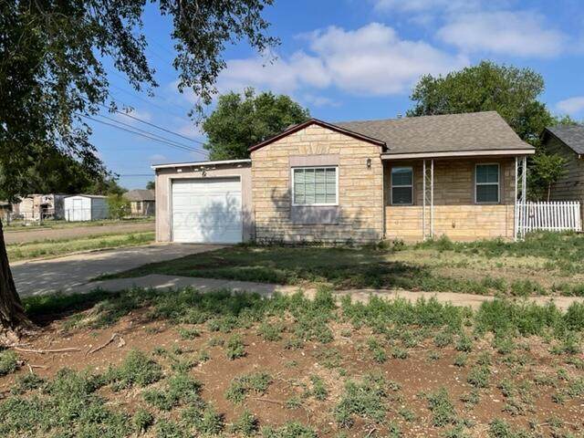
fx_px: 439
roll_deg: +1.2
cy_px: 219
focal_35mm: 26
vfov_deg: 53.1
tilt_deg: -1.9
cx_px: 292
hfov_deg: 67.3
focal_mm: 4.2
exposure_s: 1/4132
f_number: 1.6
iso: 32
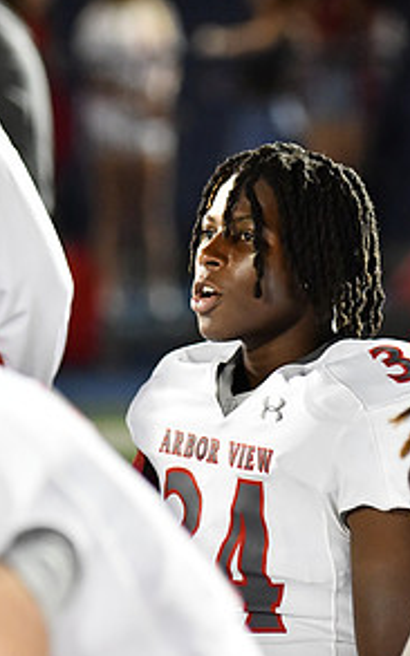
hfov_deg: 3.9
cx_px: 229
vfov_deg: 6.3
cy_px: 297
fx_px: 5956
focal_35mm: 333
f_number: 2.8
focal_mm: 165
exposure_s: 1/1250
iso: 9000
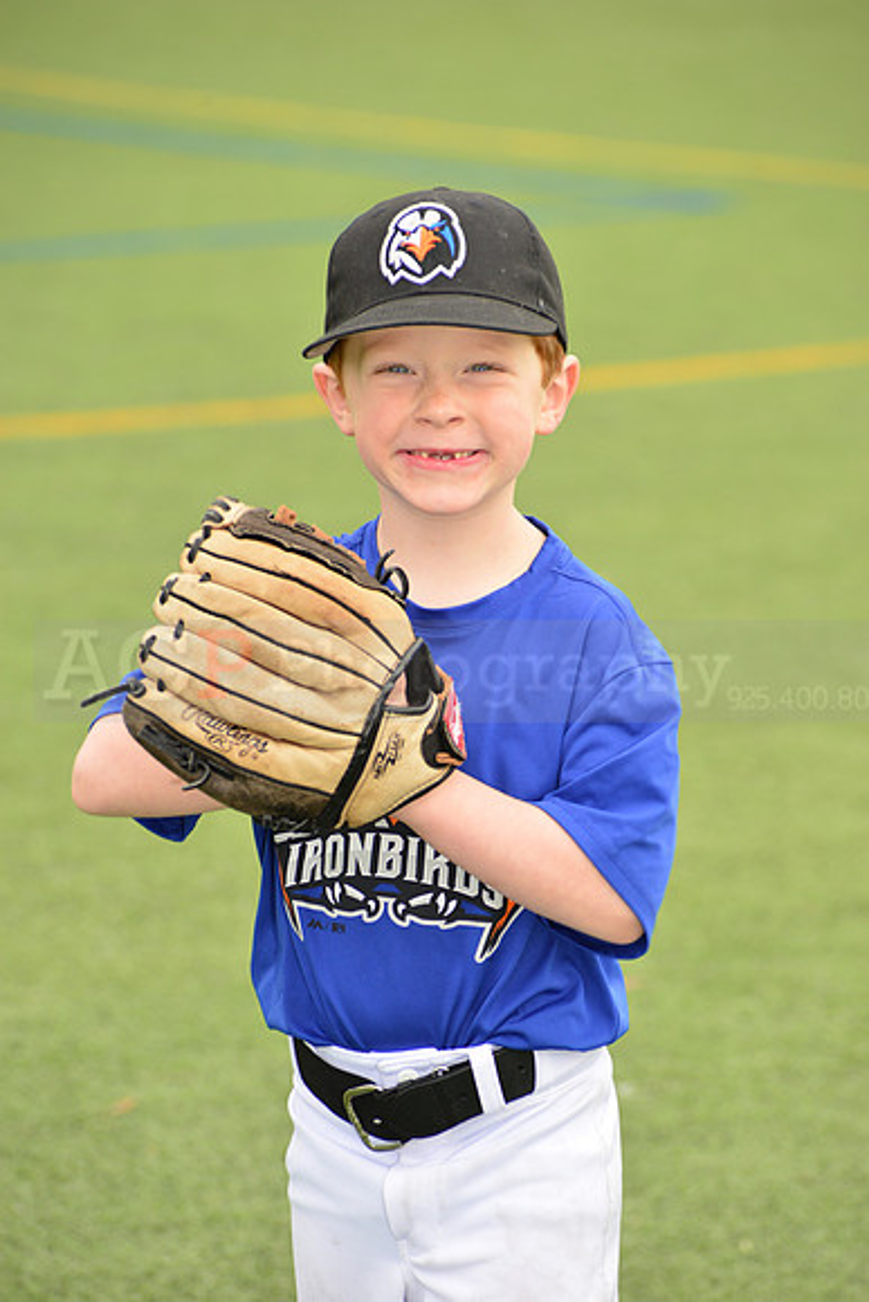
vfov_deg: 10.3
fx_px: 7237
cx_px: 434
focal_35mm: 200
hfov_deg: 6.9
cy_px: 651
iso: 250
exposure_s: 1/200
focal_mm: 200
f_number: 8
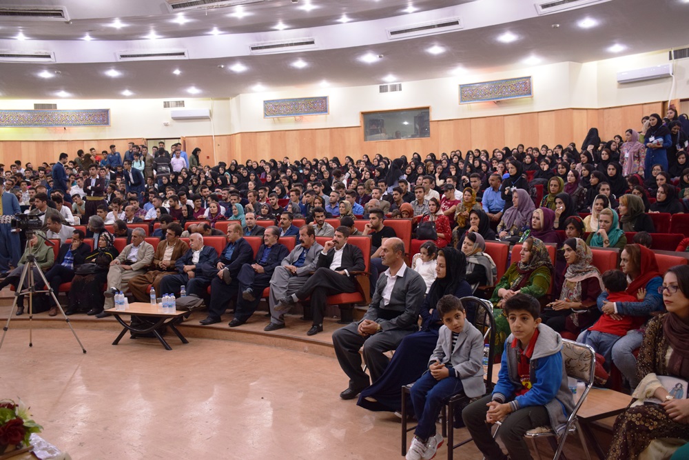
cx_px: 344
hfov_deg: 61.9
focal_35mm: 30
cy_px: 230
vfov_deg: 43.6
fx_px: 574
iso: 900
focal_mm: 20
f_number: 3.5
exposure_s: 1/60
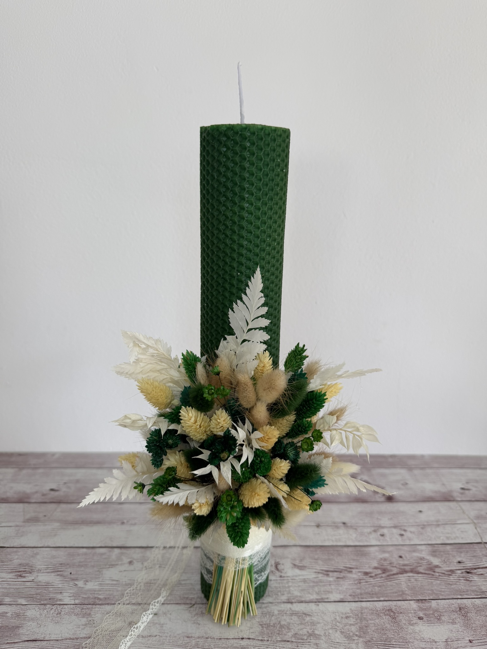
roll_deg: -0.7
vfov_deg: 71.6
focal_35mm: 24
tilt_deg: -15.8
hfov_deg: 56.8
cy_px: 324
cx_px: 244
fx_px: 450
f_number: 1.78
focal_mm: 6.76
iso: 64
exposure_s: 1/121
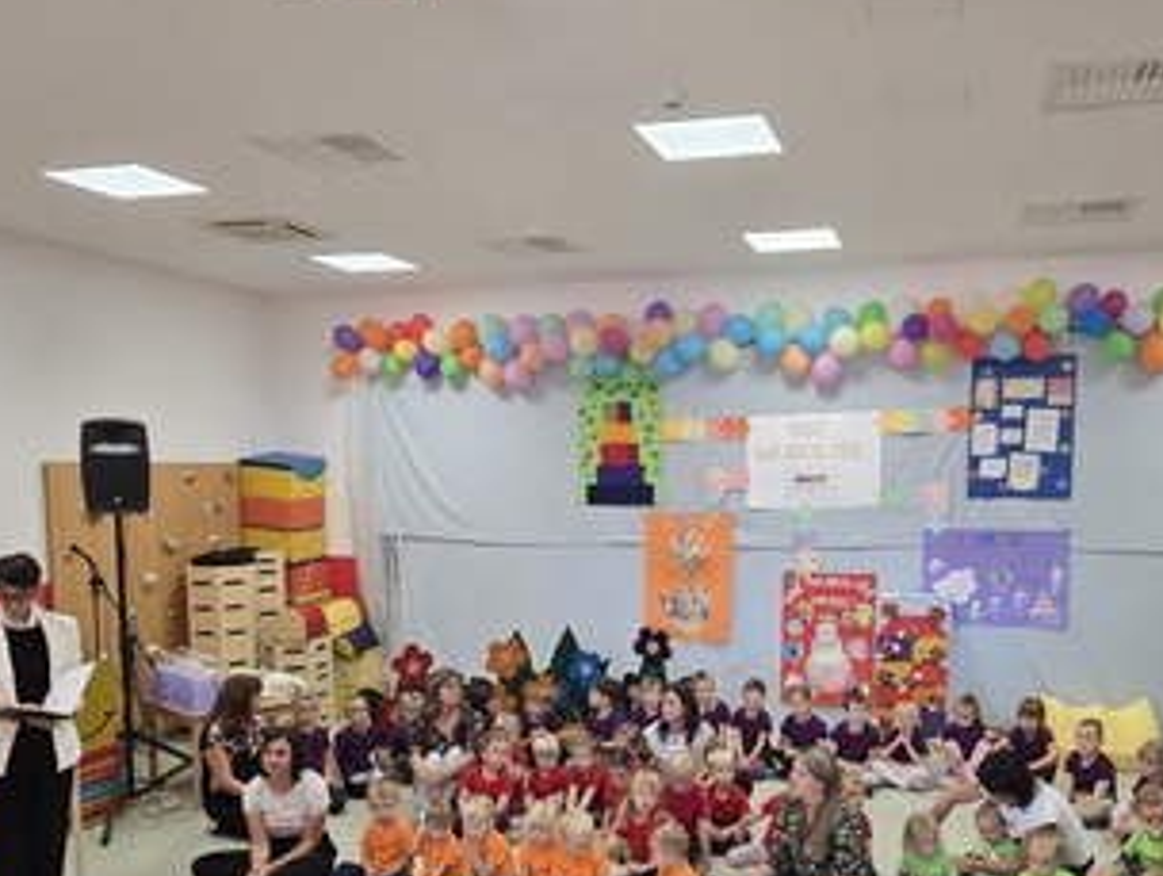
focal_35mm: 34
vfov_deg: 41.3
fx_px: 1144
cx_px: 631
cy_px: 593
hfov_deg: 53.8
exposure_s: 1/100
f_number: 1.7
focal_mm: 6.3
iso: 160
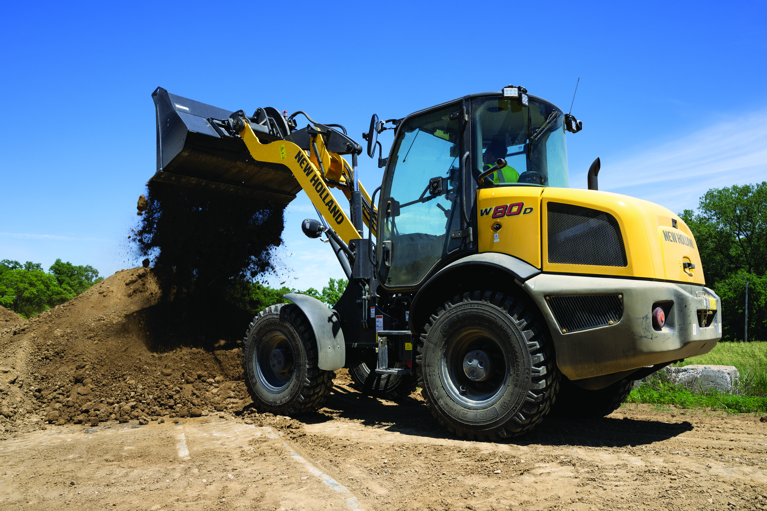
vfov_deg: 43.6
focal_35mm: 30
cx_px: 384
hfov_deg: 61.9
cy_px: 256
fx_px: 639
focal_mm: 30
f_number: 9
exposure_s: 1/250
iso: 100
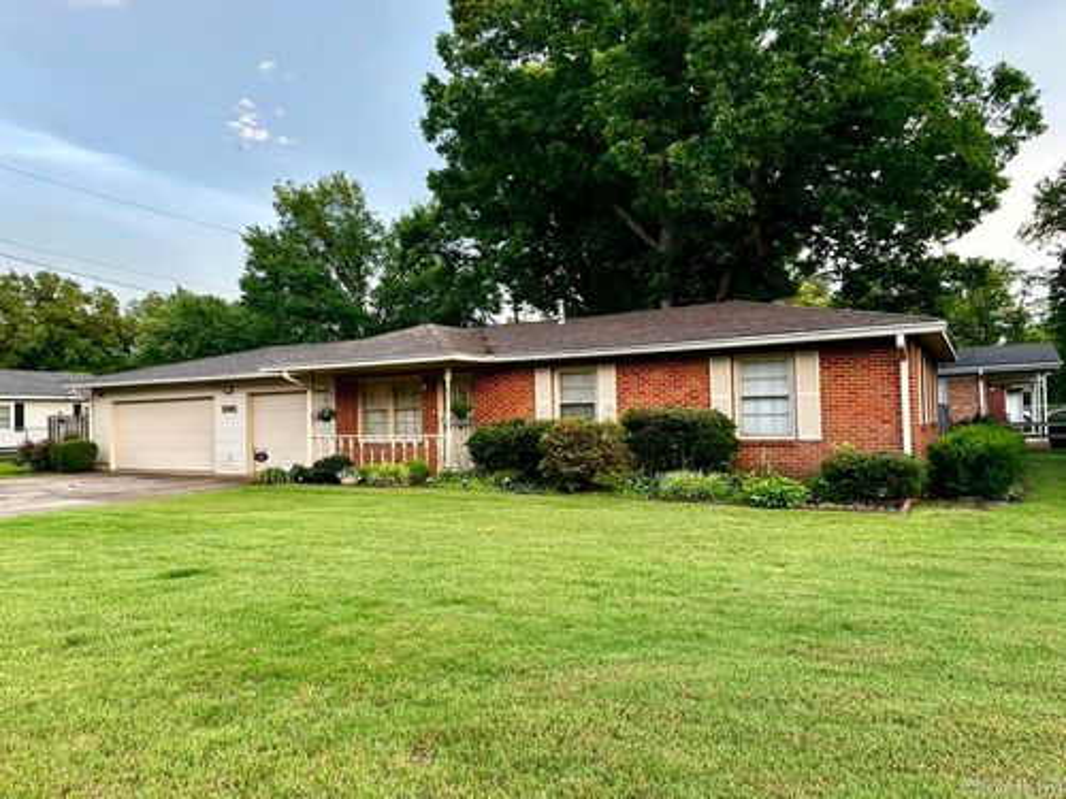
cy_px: 400
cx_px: 533
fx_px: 739
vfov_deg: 56.8
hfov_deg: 71.6
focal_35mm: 24
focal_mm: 6.86
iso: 80
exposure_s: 1/121
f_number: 1.78
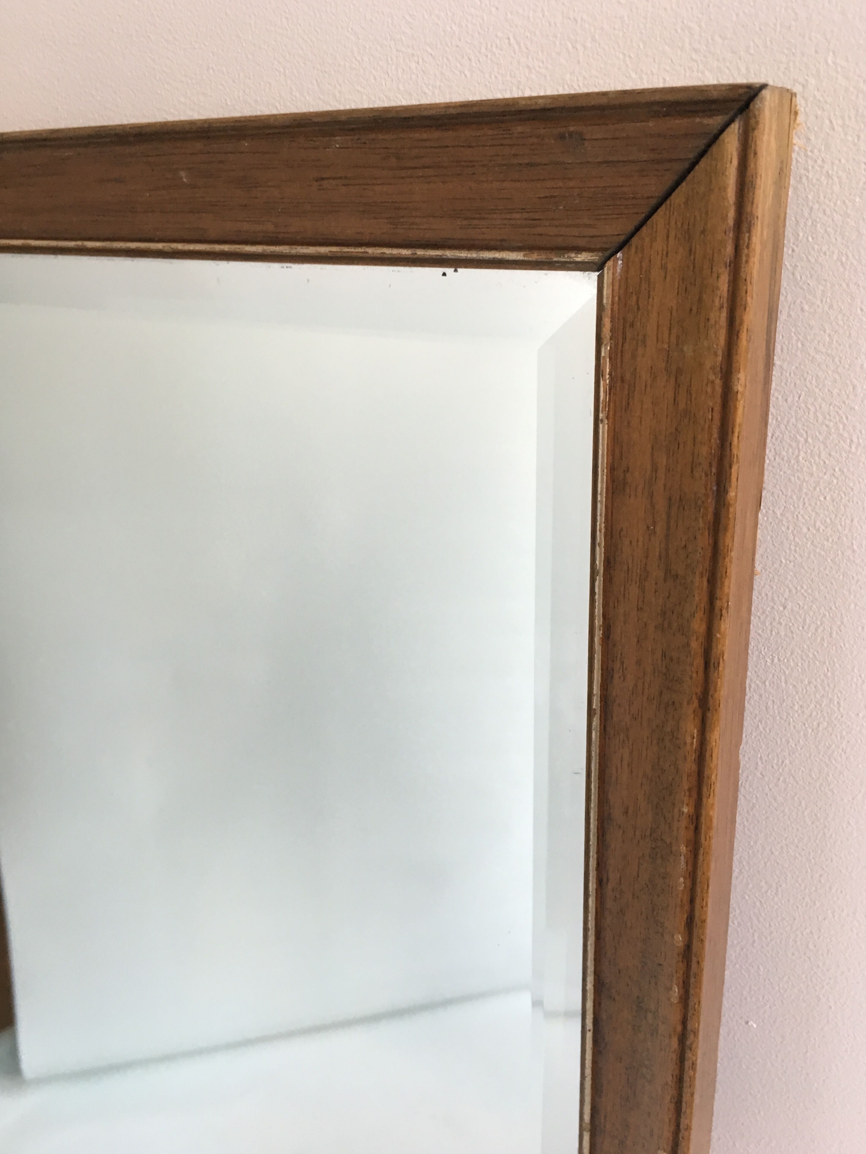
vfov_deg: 60.0
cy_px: 563
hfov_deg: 46.8
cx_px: 444
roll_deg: +3.8
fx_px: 1001
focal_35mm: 30
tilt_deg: -23.1
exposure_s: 1/33
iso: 100
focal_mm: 4.15
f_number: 2.2
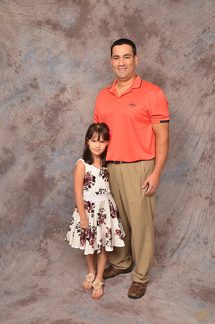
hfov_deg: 35.3
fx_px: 338
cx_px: 108
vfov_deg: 51.4
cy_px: 162
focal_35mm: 38
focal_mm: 25
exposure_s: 1/60
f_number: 5.6
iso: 200
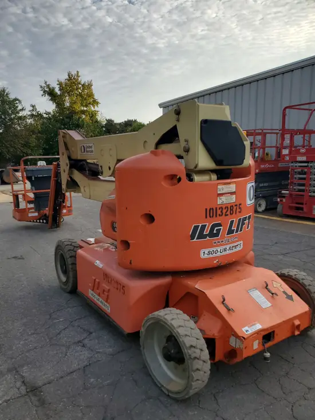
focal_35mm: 26
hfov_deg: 53.1
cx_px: 158
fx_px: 315
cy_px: 210
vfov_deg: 67.3
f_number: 2.4
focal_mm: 4.3
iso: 50
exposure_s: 1/493
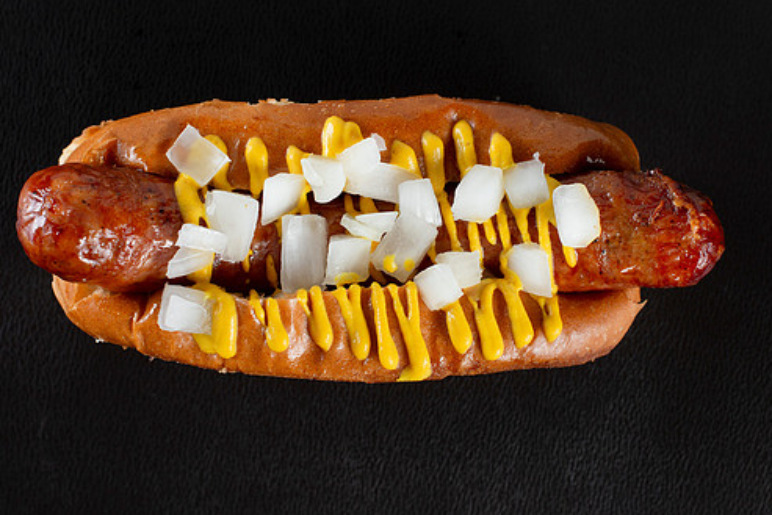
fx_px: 1609
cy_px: 240
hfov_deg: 27.0
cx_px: 385
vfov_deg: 18.2
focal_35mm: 75
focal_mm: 50
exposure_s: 1/100
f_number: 6.3
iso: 200
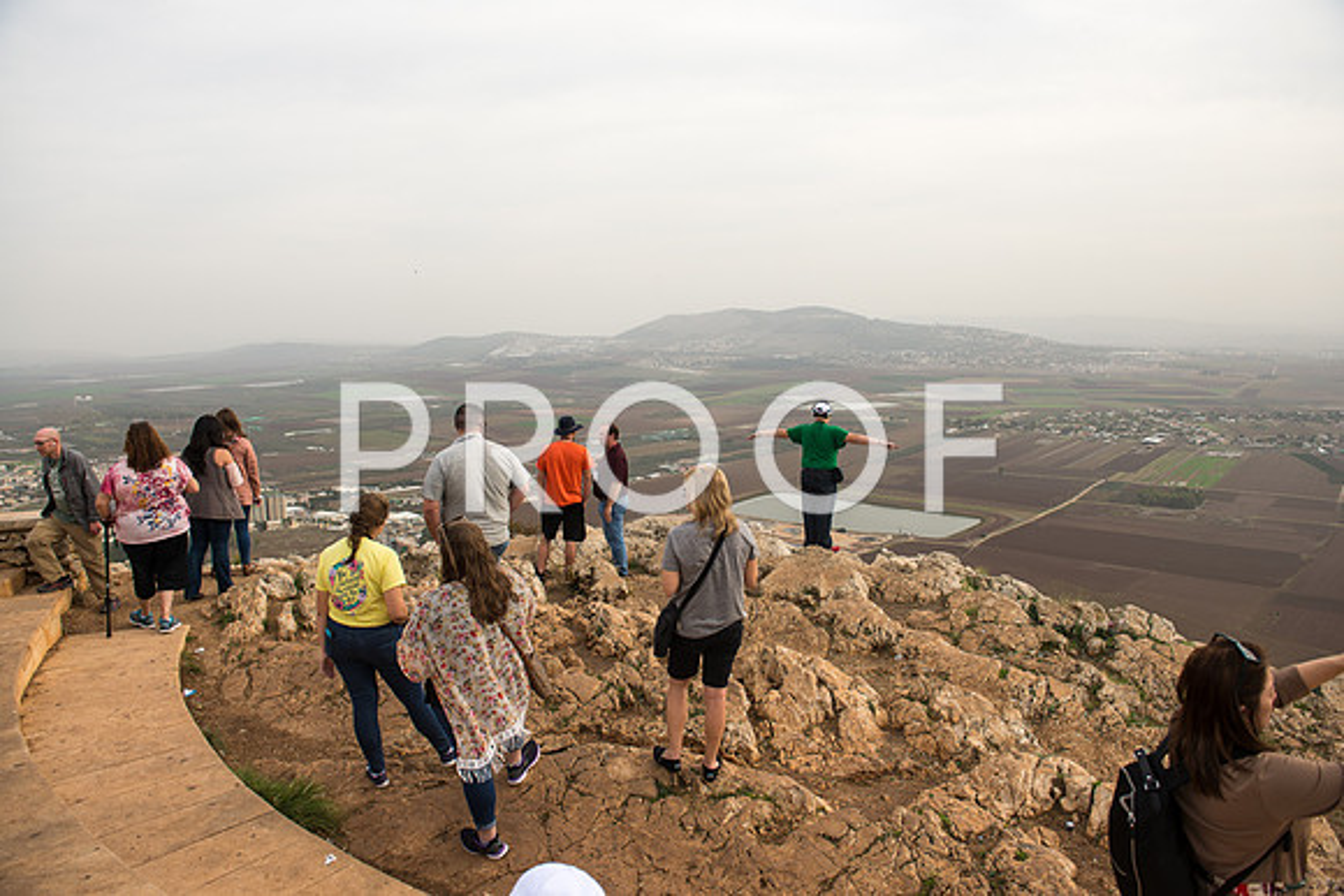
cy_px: 448
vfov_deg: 53.2
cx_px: 672
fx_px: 896
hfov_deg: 73.7
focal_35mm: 24
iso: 100
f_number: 3.5
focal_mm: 24
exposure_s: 1/640
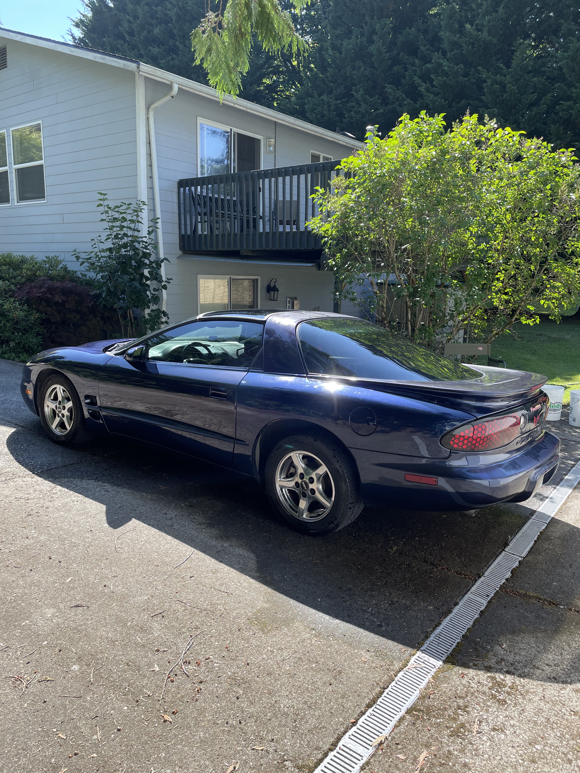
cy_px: 386
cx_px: 290
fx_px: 581
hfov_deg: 53.1
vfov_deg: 67.3
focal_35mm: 26
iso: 32
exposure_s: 1/670
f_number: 1.6
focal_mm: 4.2
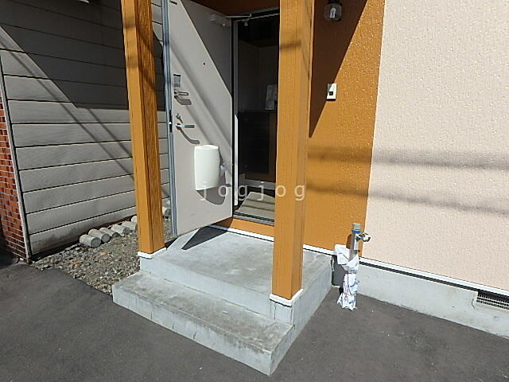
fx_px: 309
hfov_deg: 79.0
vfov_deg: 63.4
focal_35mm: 21
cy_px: 191
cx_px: 254
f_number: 6
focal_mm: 3.7
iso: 125
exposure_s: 1/800
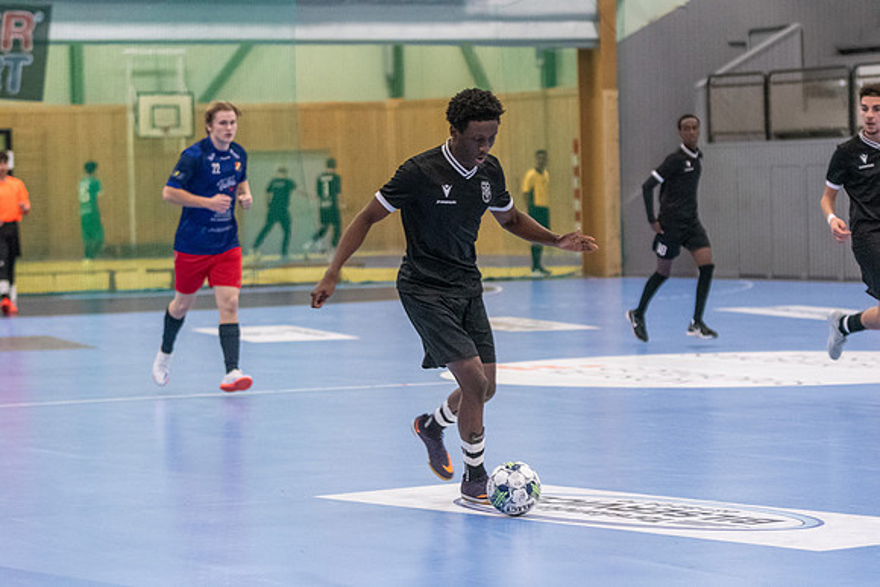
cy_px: 294
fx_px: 3243
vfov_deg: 10.3
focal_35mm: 133
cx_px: 440
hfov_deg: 15.5
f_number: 3.2
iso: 4000
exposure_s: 1/640
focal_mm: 86
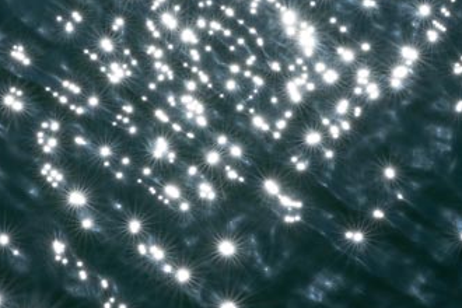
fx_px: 2335
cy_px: 132
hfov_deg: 11.3
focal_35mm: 182
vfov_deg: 7.5
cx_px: 206
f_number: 32
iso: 200
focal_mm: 100
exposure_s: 1/100
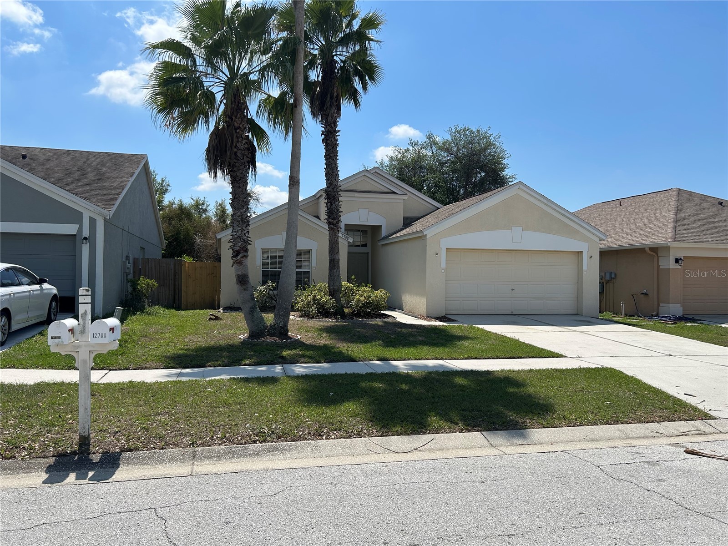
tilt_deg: -0.1
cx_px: 364
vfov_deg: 53.1
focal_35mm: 26
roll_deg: -1.2
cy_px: 273
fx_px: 547
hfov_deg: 67.3
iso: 50
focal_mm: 5.7
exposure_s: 1/6211
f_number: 1.5
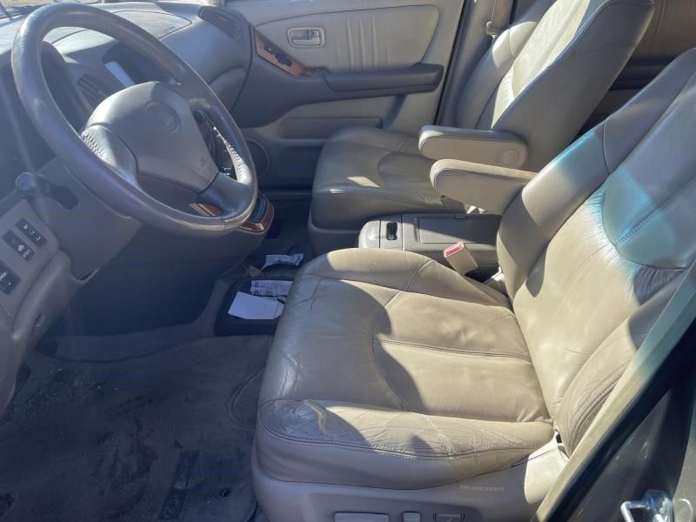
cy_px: 261
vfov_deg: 54.9
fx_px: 503
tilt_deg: -31.9
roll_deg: +2.2
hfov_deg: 69.4
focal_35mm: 25
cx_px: 348
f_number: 1.6
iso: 32
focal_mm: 5.1
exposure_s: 1/696
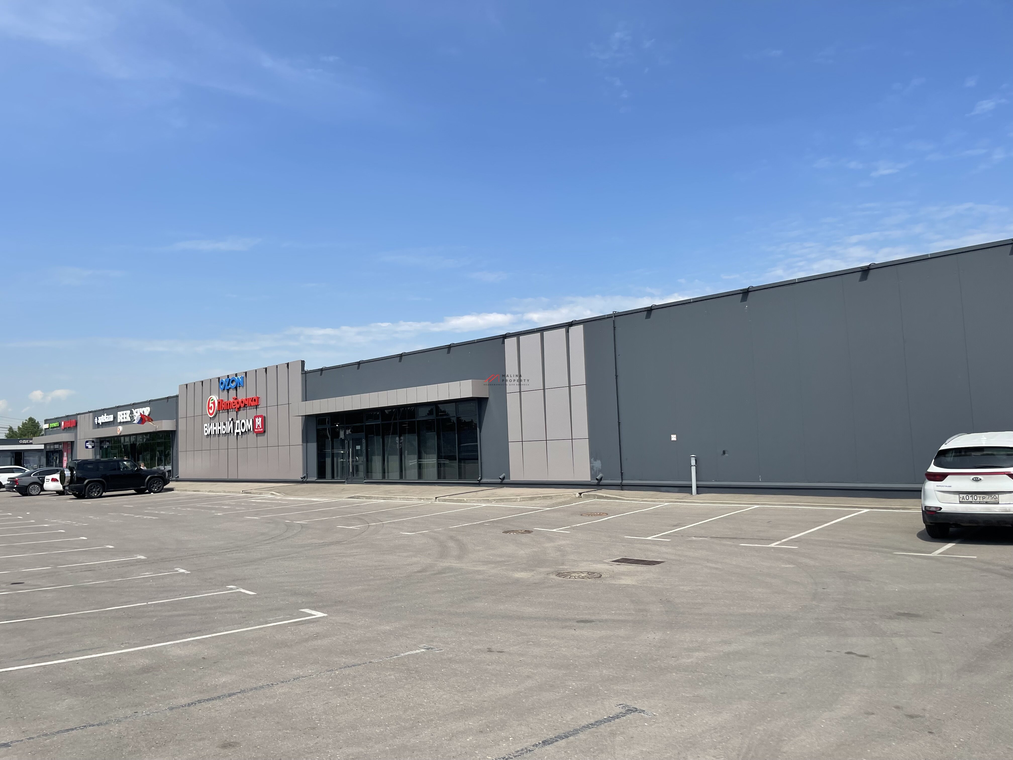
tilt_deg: +4.3
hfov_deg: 69.4
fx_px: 732
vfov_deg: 54.9
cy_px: 380
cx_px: 506
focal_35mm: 25
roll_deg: -0.3
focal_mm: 5.1
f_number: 1.6
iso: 32
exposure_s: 1/3257
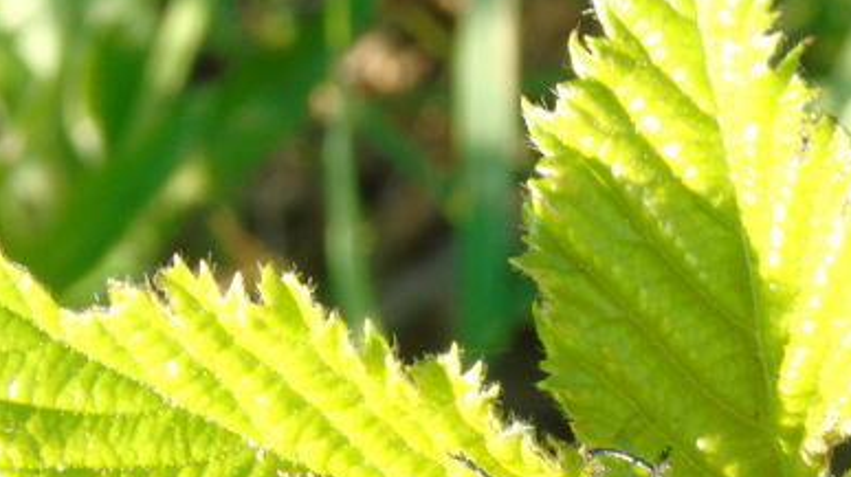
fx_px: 5096
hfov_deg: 9.5
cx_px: 617
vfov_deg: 5.3
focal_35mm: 226
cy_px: 679
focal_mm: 17
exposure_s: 1/30
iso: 80
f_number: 8
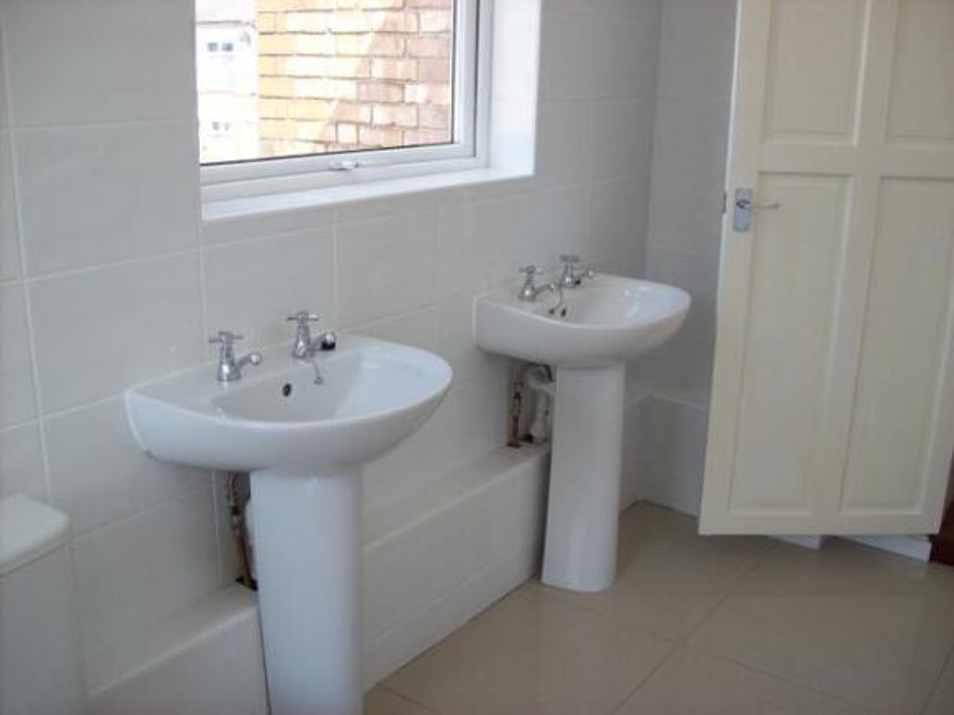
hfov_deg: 51.4
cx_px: 477
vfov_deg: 39.6
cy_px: 358
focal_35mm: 36
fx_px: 992
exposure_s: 1/126
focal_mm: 6
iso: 80
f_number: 2.7
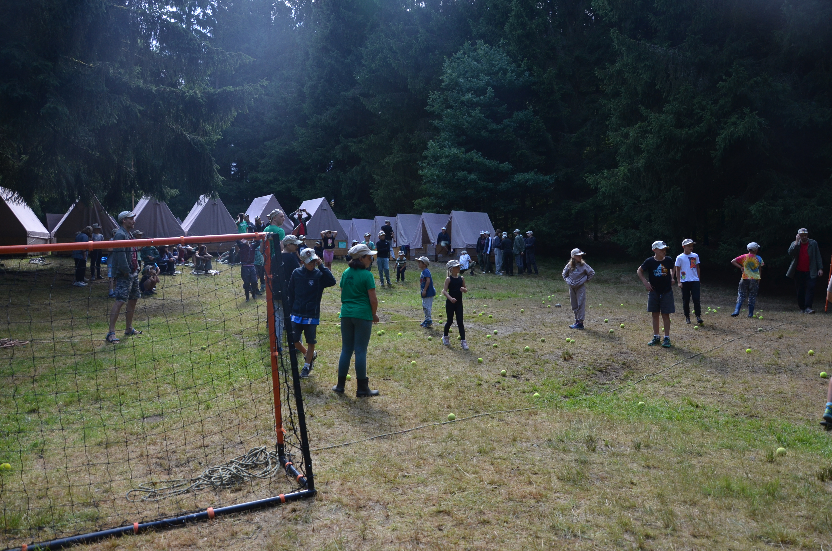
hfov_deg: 67.5
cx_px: 416
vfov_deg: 47.7
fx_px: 623
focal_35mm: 27
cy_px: 276
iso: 400
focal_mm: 18
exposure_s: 1/800
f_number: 5.6
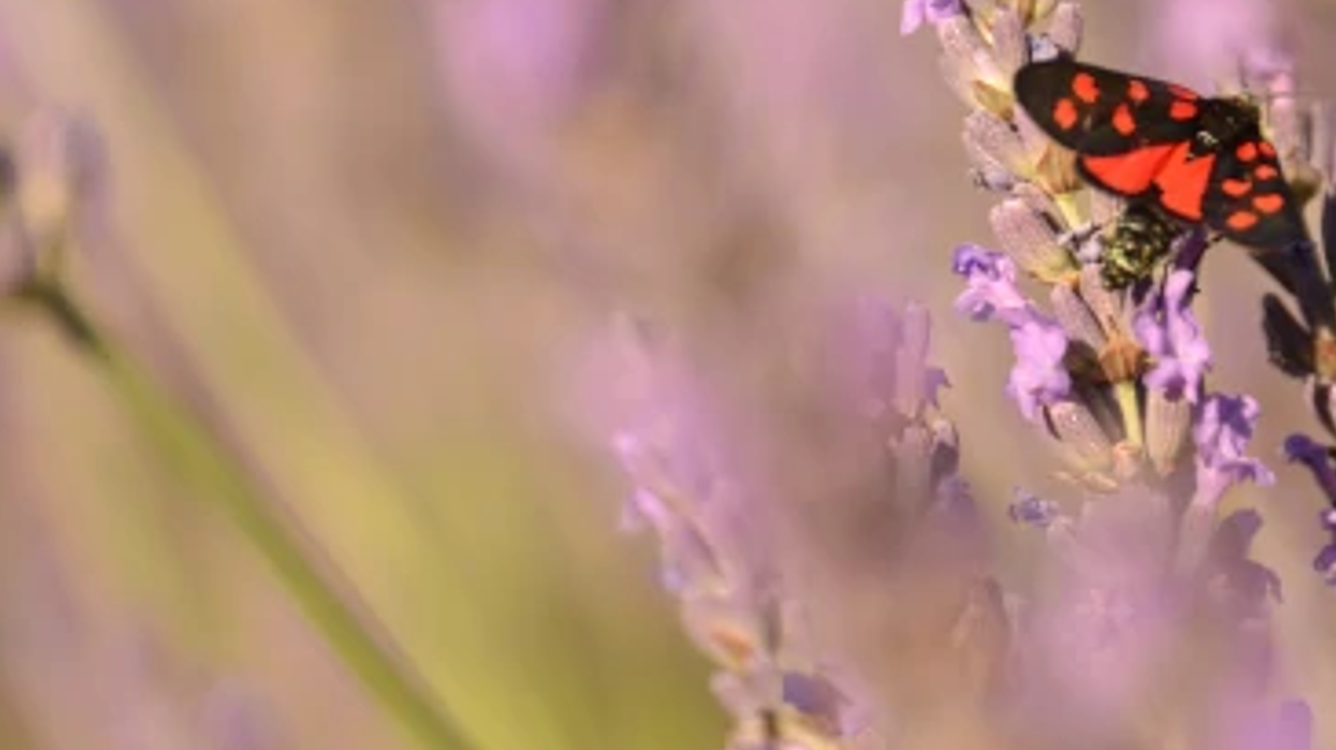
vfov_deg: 3.4
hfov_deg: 6.0
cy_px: 165
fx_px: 12776
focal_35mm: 361
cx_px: 878
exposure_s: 1/200
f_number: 6.3
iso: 100
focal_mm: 155
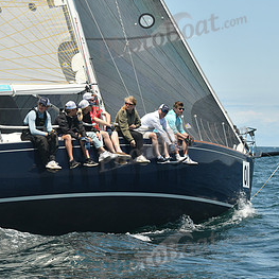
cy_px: 104
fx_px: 1195
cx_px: 43
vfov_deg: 13.3
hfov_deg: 13.2
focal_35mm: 131
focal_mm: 70
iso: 320
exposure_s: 1/640
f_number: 7.1
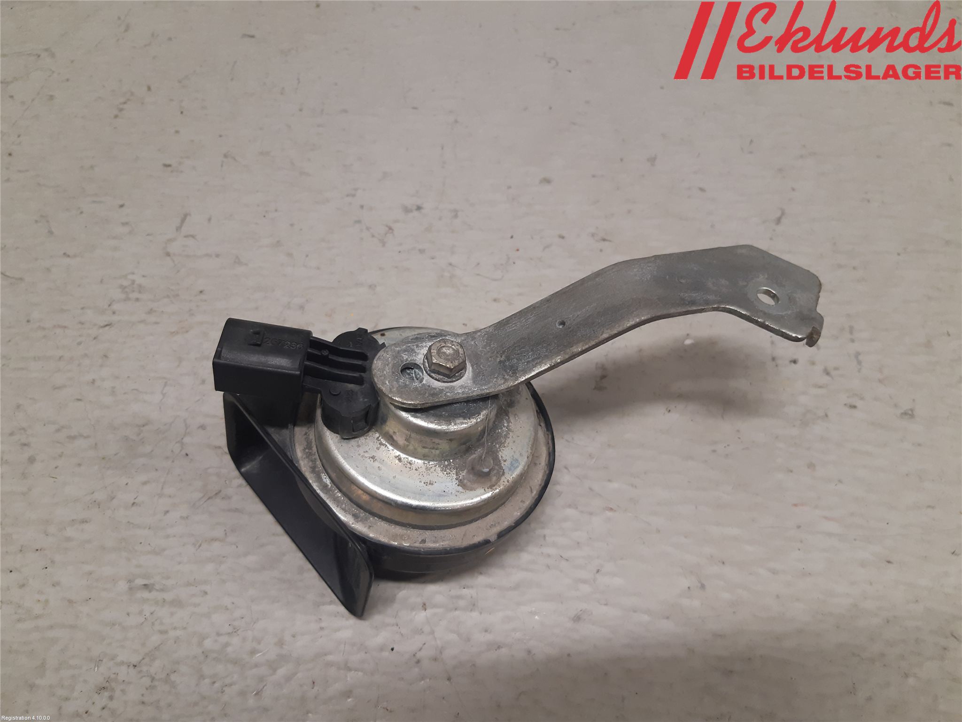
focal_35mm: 26
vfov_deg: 53.1
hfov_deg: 67.3
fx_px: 723
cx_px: 481
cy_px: 361
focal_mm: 3.93
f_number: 1.7
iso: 125
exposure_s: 1/50
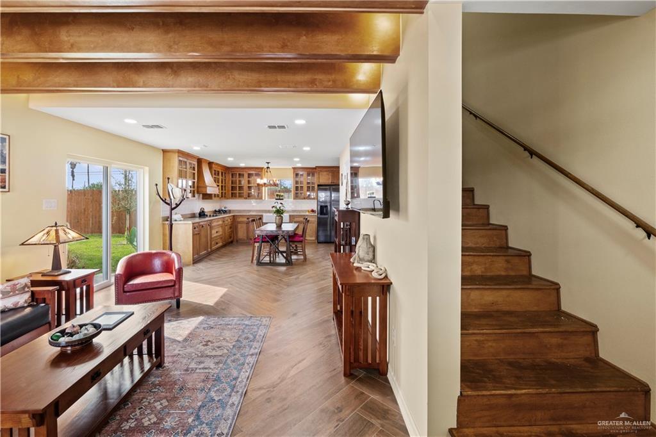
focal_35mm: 14
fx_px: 255
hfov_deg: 104.3
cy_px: 218
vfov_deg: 81.2
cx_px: 328
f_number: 9
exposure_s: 1/15
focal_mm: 14
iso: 1250
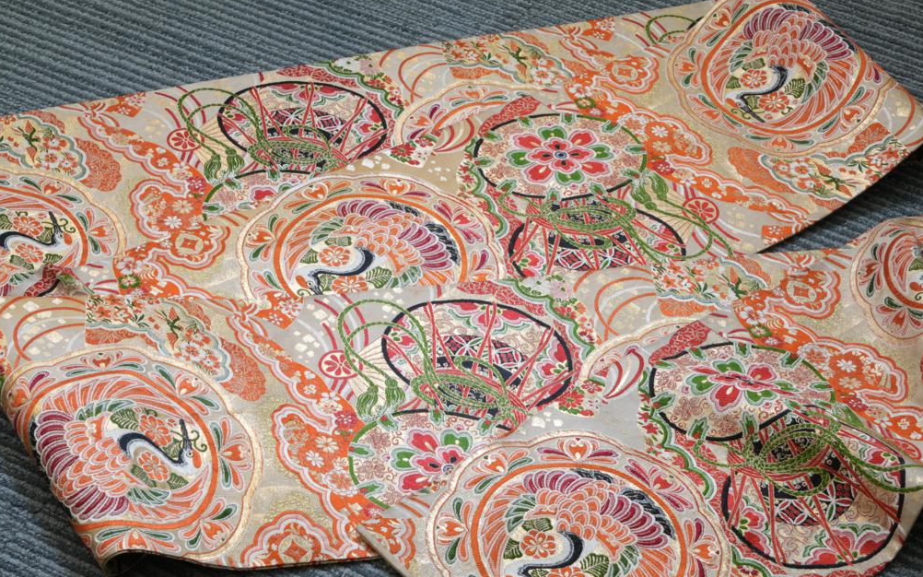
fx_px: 2163
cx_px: 474
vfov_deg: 15.2
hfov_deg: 24.1
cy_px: 291
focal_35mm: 86
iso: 2000
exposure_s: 1/30
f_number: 16
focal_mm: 78
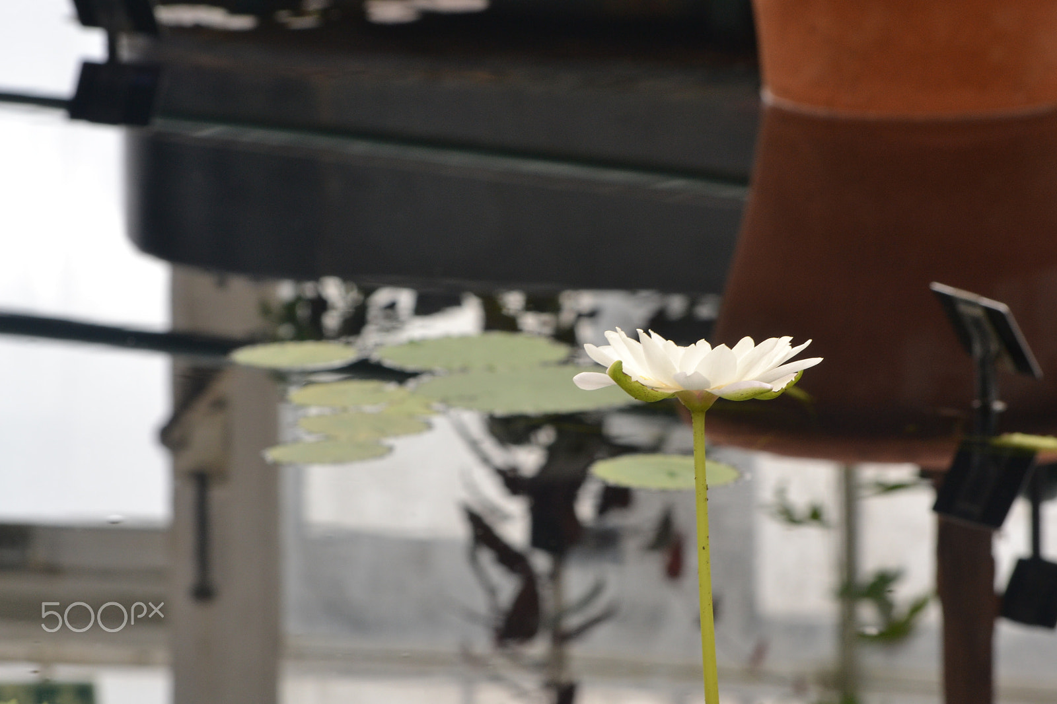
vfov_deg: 5.9
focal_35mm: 232
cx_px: 528
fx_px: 6825
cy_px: 352
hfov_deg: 8.9
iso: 400
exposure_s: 1/125
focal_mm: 155
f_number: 13
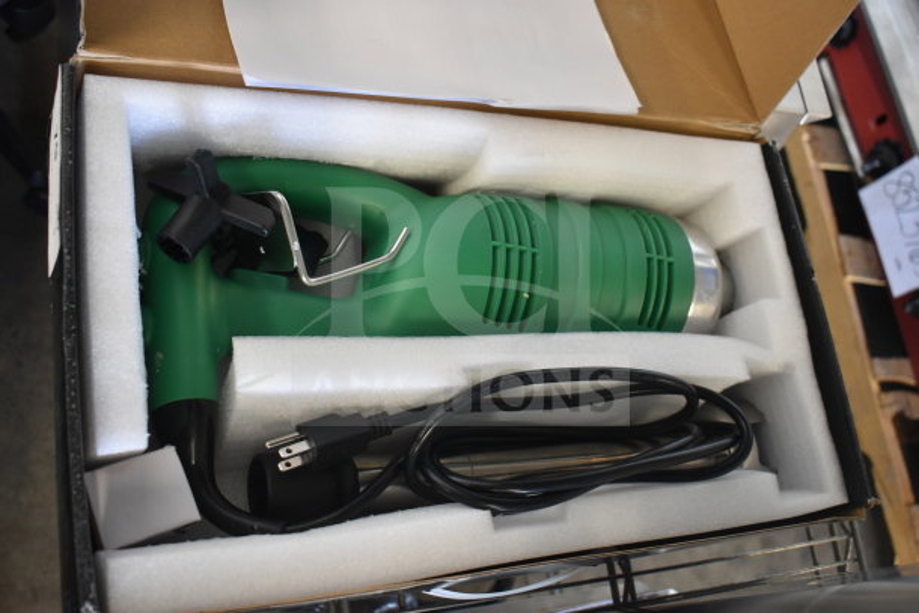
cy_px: 306
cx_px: 460
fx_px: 919
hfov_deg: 53.1
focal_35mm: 36
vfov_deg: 36.9
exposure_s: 1/40
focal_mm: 24
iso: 1100
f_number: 4
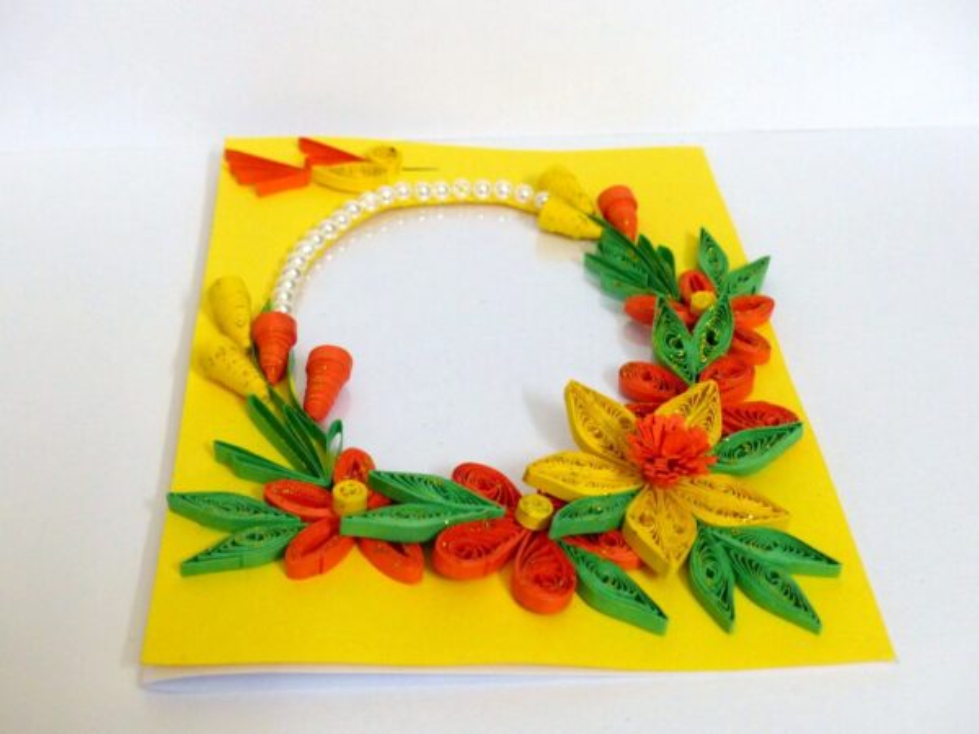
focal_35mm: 49
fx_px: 1386
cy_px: 367
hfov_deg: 38.9
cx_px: 490
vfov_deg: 29.7
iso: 400
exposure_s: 1/25
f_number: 2.8
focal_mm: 8.7
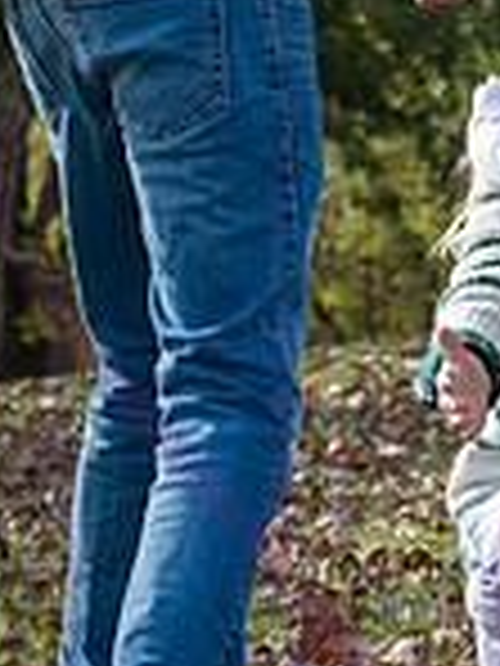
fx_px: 5816
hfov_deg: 4.9
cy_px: 169
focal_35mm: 302
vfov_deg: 6.6
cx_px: 734
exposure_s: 1/500
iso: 400
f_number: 7.1
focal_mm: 80
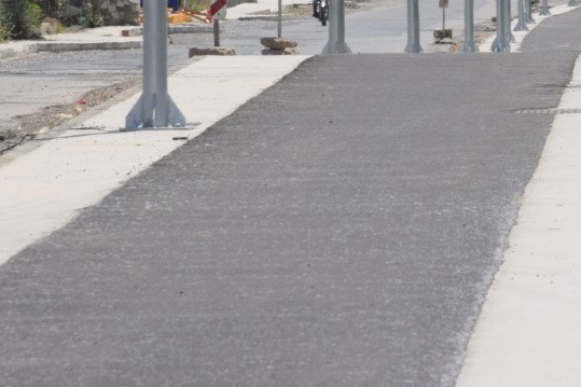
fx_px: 7244
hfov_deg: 4.6
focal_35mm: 449
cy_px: 22
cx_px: 453
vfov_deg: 3.1
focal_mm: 140
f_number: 14
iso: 100
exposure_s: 1/200
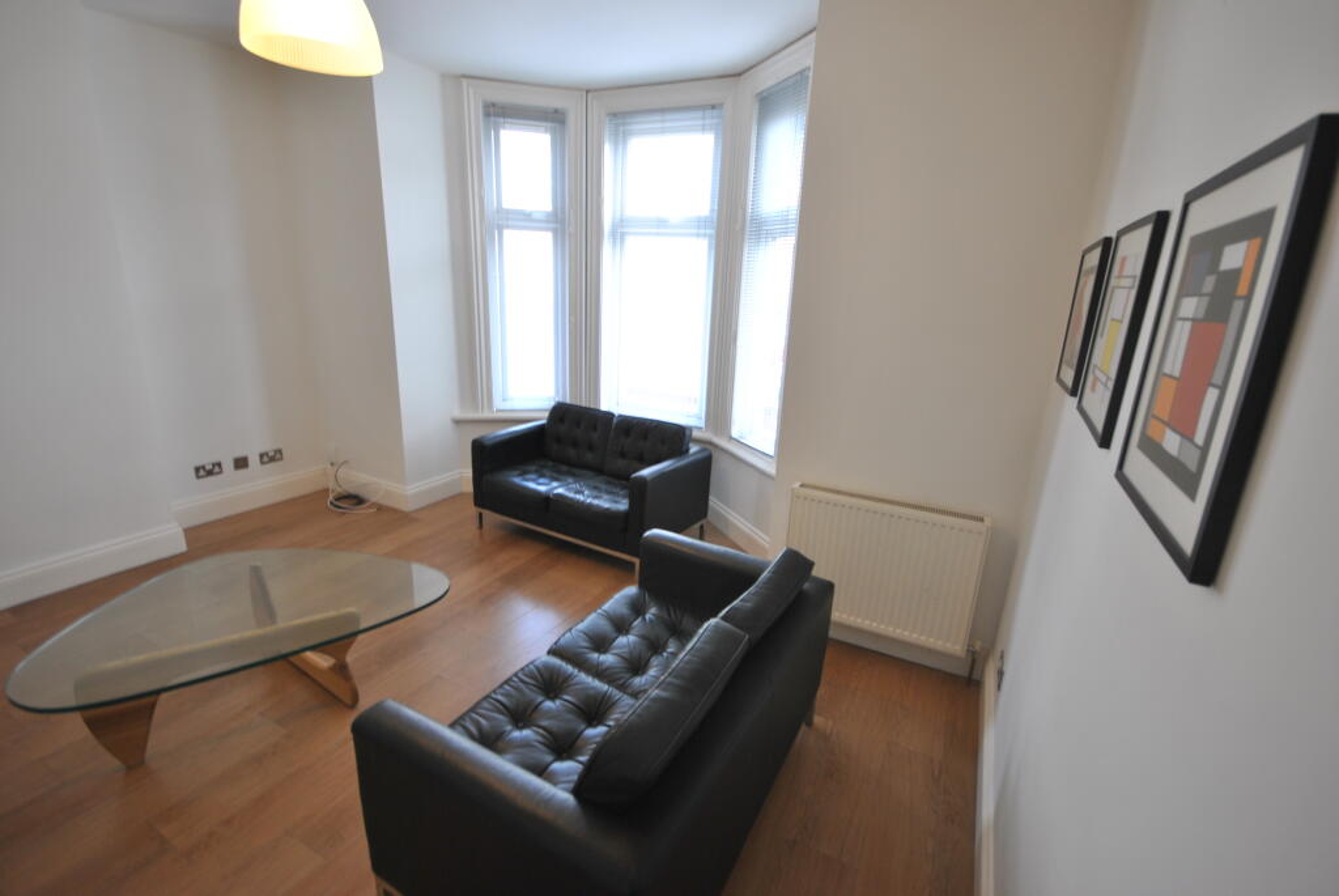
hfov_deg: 100.3
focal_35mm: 15
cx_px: 670
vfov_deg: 77.5
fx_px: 558
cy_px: 448
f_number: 4
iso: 100
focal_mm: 10
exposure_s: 1/6
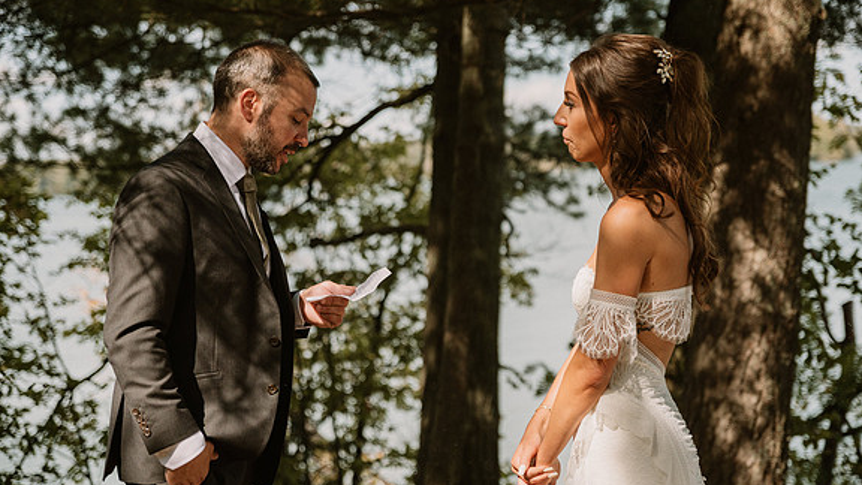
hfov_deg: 27.5
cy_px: 267
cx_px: 449
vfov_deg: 15.7
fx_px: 1760
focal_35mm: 77
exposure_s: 1/8000
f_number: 2.8
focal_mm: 70
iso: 800
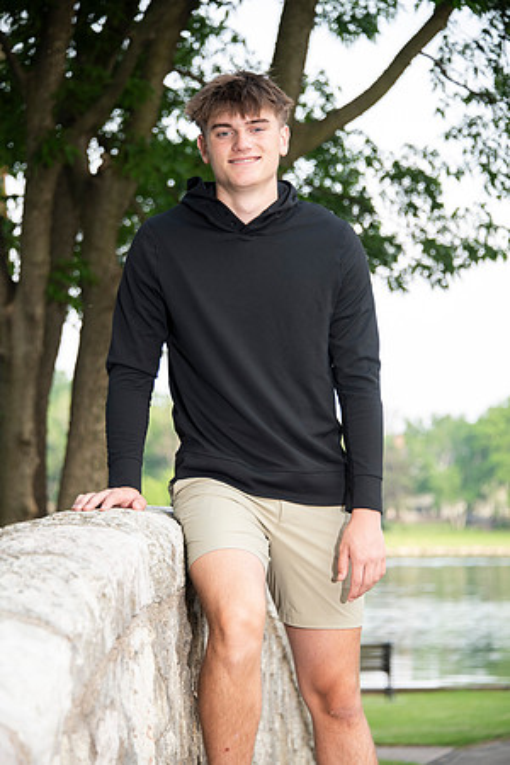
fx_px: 2869
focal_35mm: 135
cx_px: 255
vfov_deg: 15.2
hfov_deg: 10.2
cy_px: 382
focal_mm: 135
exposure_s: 1/160
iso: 500
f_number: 5.6
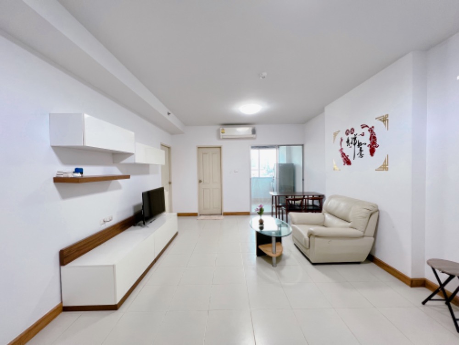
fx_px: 172
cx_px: 230
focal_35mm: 13
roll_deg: +1.1
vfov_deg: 89.9
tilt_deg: -1.0
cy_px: 172
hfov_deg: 106.2
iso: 200
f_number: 1.8
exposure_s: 1/100
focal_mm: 1.57
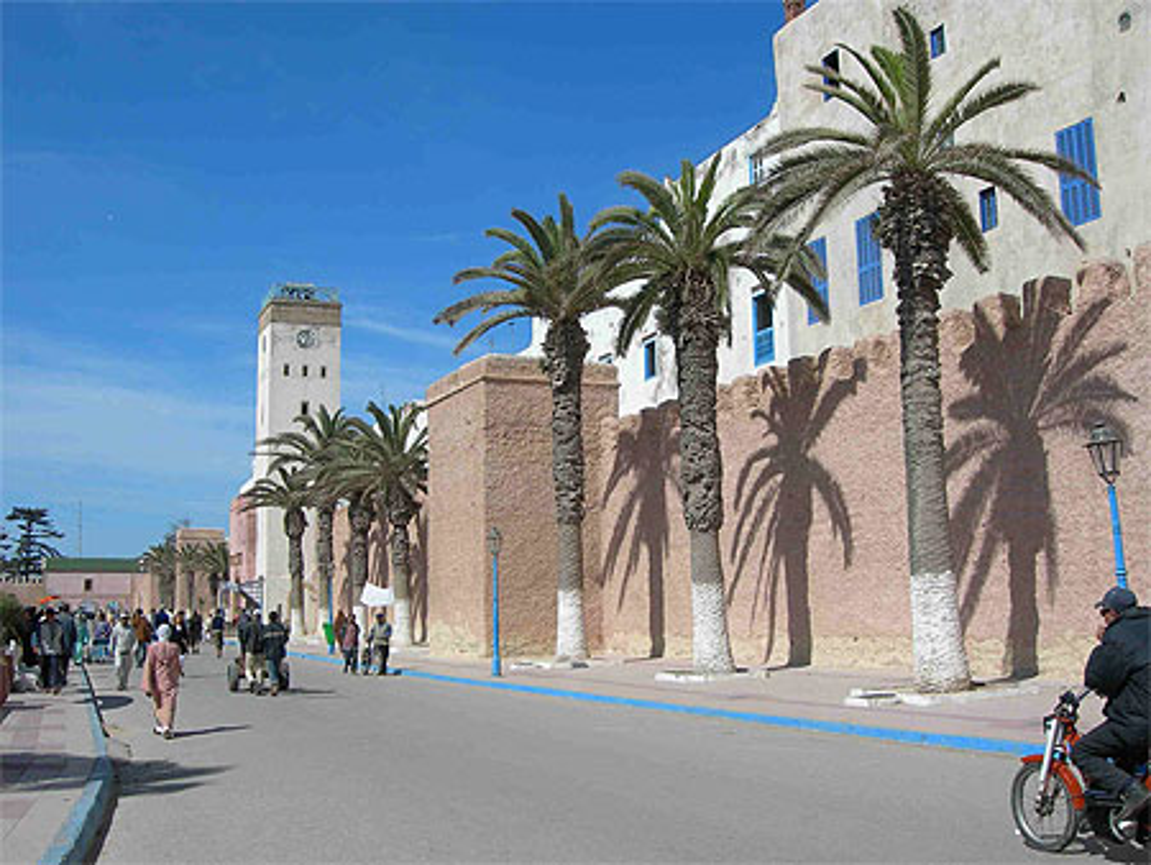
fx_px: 1264
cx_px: 576
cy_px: 432
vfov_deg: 37.8
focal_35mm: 38
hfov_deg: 49.0
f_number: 4.8
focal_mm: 7.8
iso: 50
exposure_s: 1/850
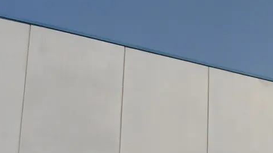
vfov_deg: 12.0
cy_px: 205
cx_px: 277
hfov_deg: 21.0
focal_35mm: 98
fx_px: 709
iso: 100
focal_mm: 6.1
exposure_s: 1/1600
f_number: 5.6
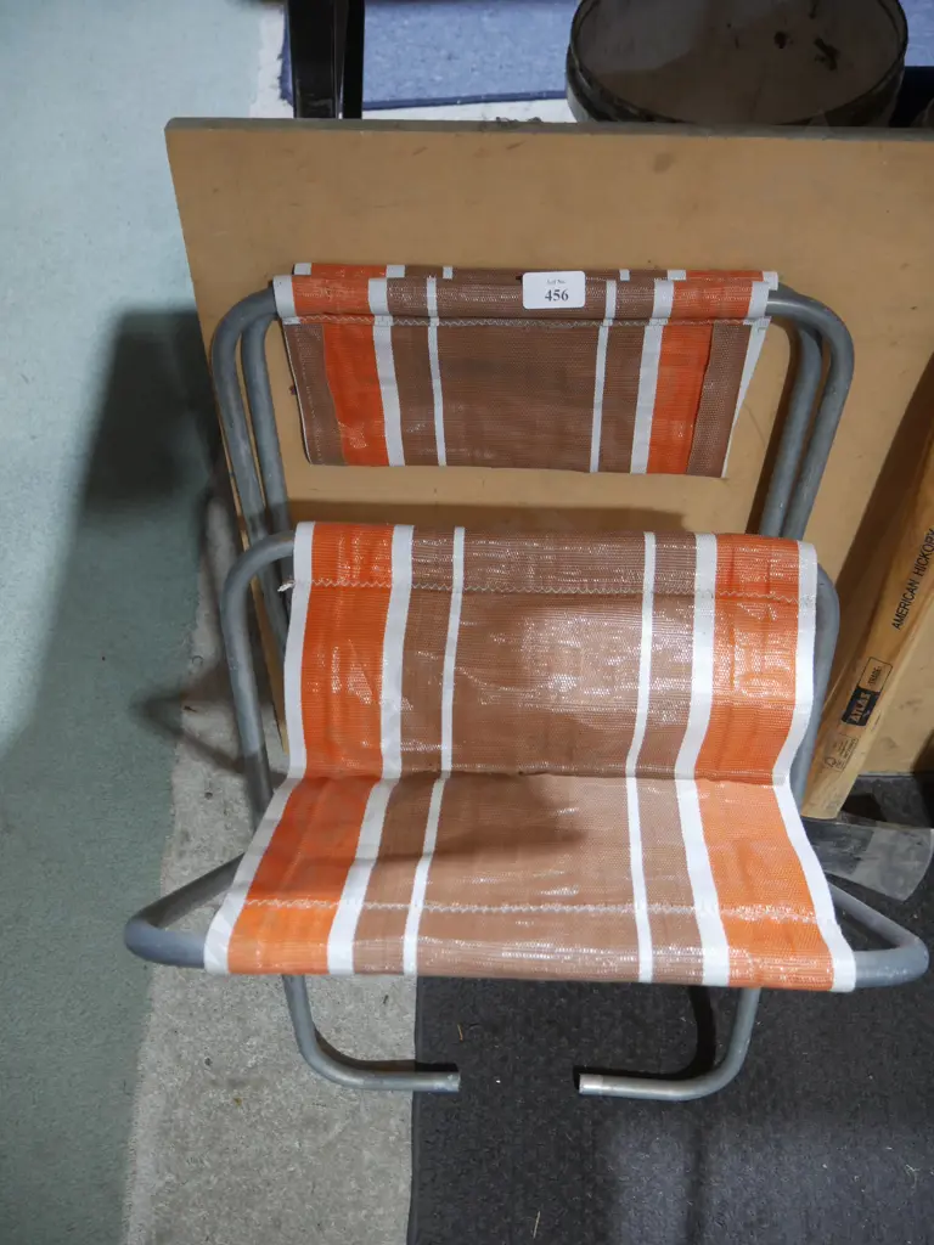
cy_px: 622
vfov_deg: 63.4
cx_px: 467
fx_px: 1007
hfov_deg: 49.7
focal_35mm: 28
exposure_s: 1/60
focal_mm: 14
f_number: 3.5
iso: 640
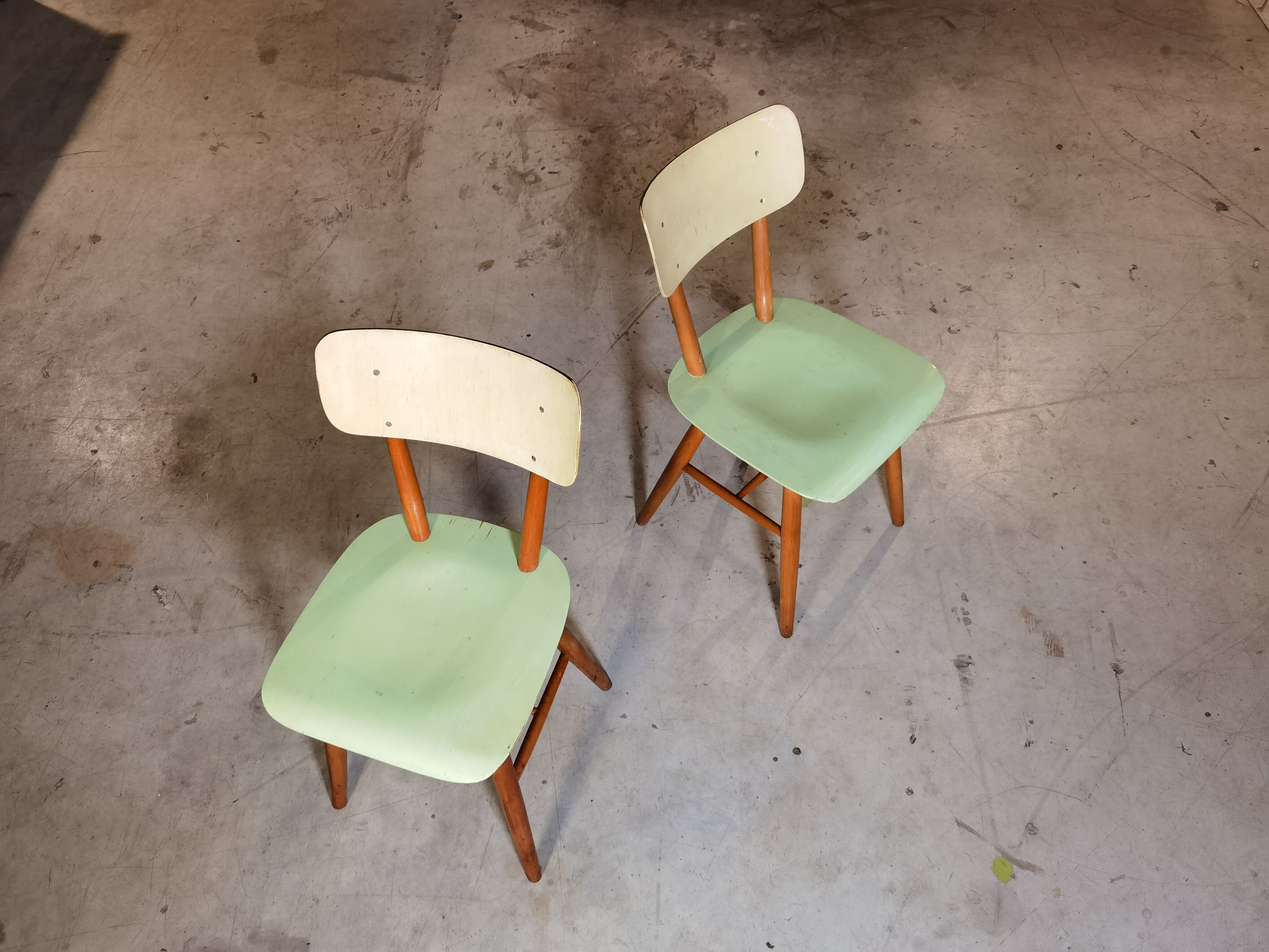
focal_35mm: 29
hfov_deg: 61.7
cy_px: 476
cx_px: 634
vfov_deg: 48.2
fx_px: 1063
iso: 160
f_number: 1.9
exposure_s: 1/100
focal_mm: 6.71
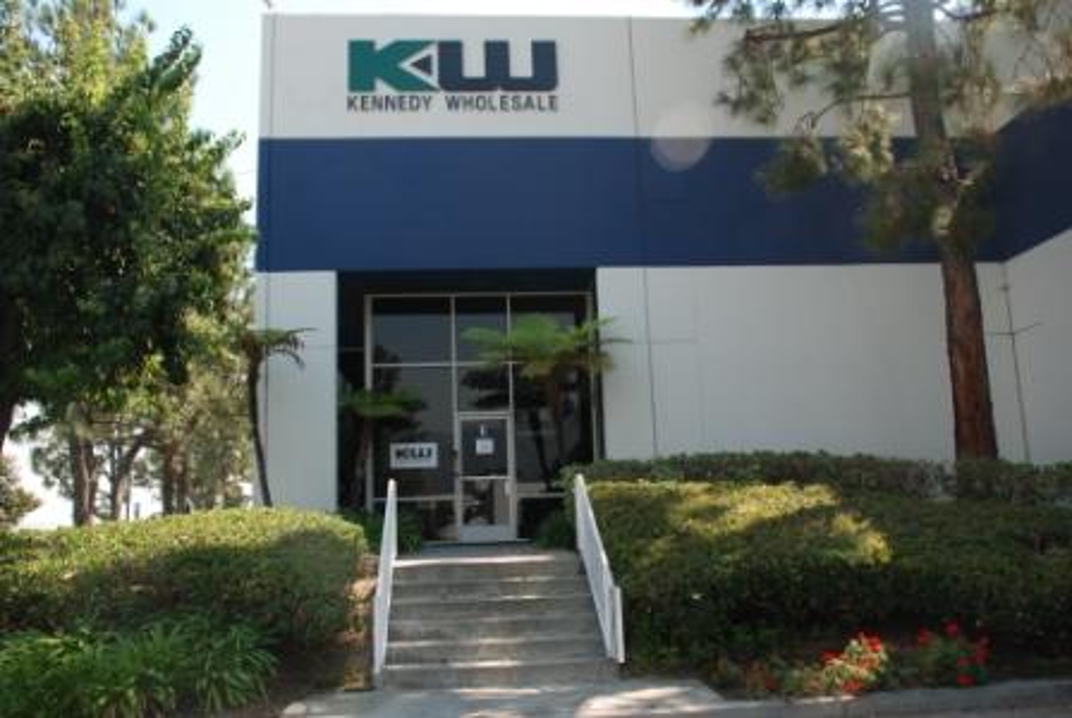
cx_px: 536
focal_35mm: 30
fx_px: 894
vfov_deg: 43.7
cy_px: 359
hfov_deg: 61.9
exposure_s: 1/125
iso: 125
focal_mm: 20
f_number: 5.6
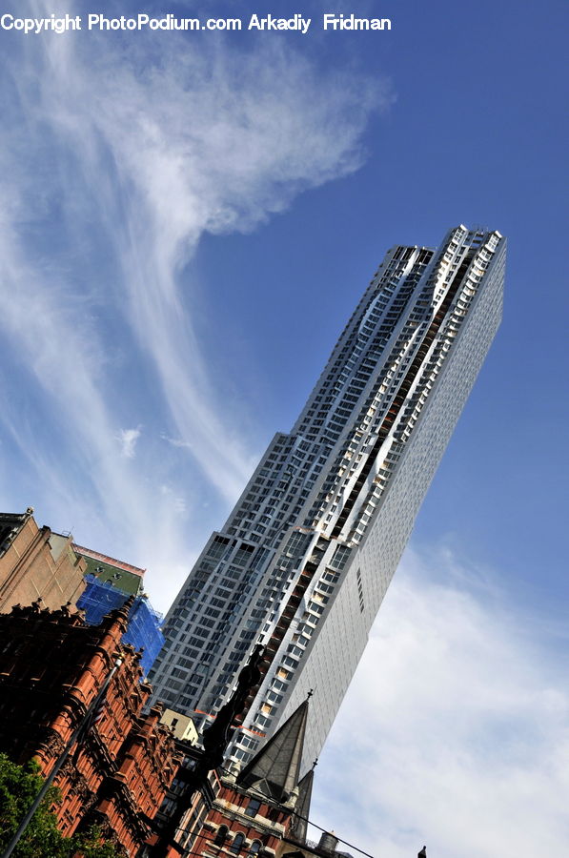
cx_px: 284
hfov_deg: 30.7
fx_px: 1035
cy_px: 429
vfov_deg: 45.0
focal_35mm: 44
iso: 200
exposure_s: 1/1000
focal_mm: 29
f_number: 8
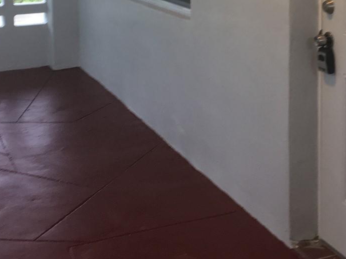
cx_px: 209
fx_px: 669
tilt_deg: -5.7
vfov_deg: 21.0
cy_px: -15
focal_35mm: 67
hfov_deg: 28.9
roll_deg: +0.2
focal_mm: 4.15
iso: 50
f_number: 2.2
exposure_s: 1/30
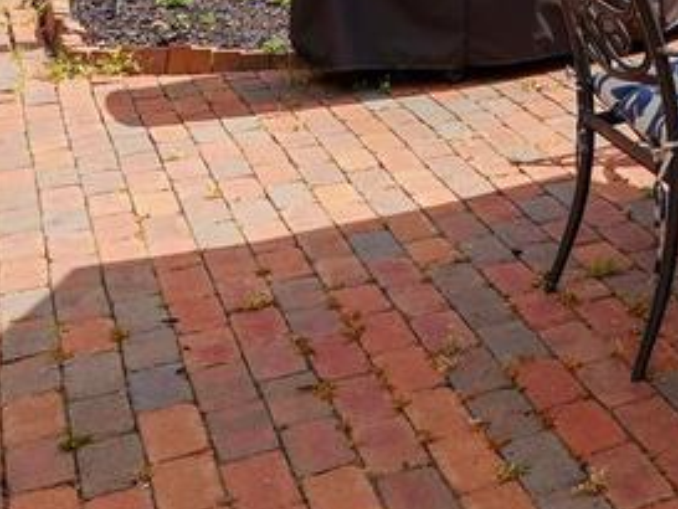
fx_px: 1489
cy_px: -226
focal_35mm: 76
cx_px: 949
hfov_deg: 22.2
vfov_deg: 17.6
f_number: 7.1
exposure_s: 1/200
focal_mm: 10
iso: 100
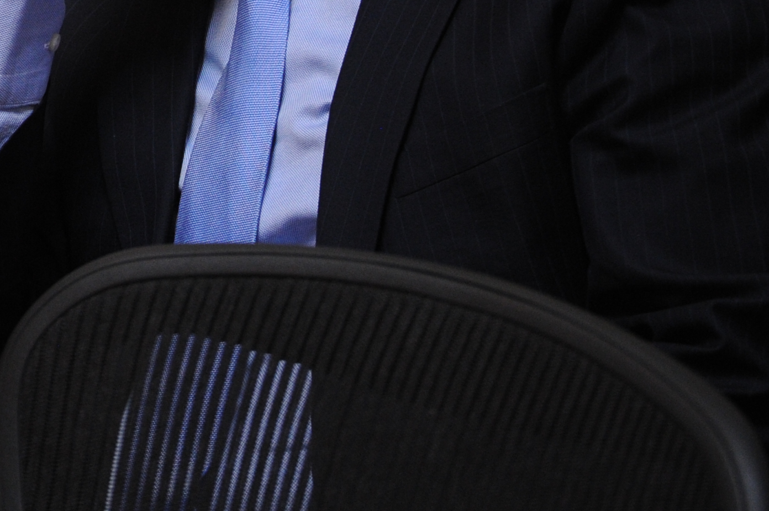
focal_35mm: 1223
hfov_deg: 1.7
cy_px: -268
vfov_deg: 1.1
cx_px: -178
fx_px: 26105
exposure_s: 1/250
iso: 2000
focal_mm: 400
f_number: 4
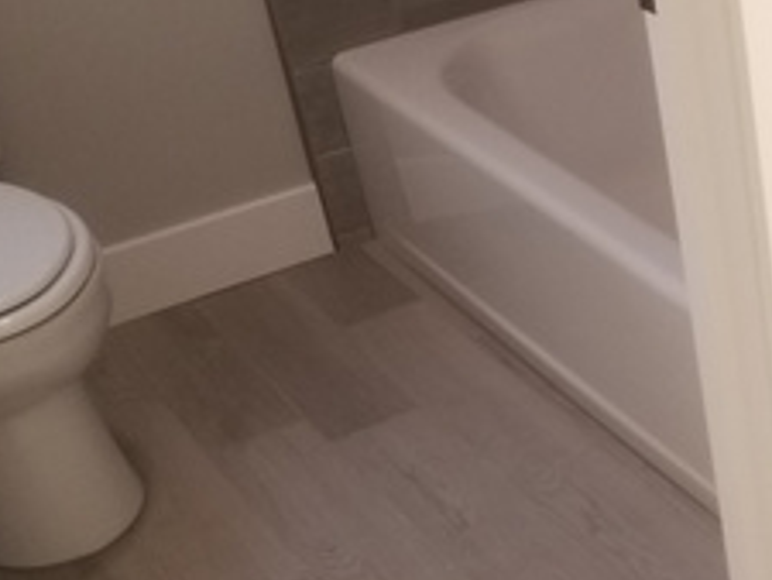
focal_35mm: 74
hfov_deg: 23.9
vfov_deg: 19.4
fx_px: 1651
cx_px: 937
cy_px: 570
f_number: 1.7
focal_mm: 4.25
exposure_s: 1/60
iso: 125
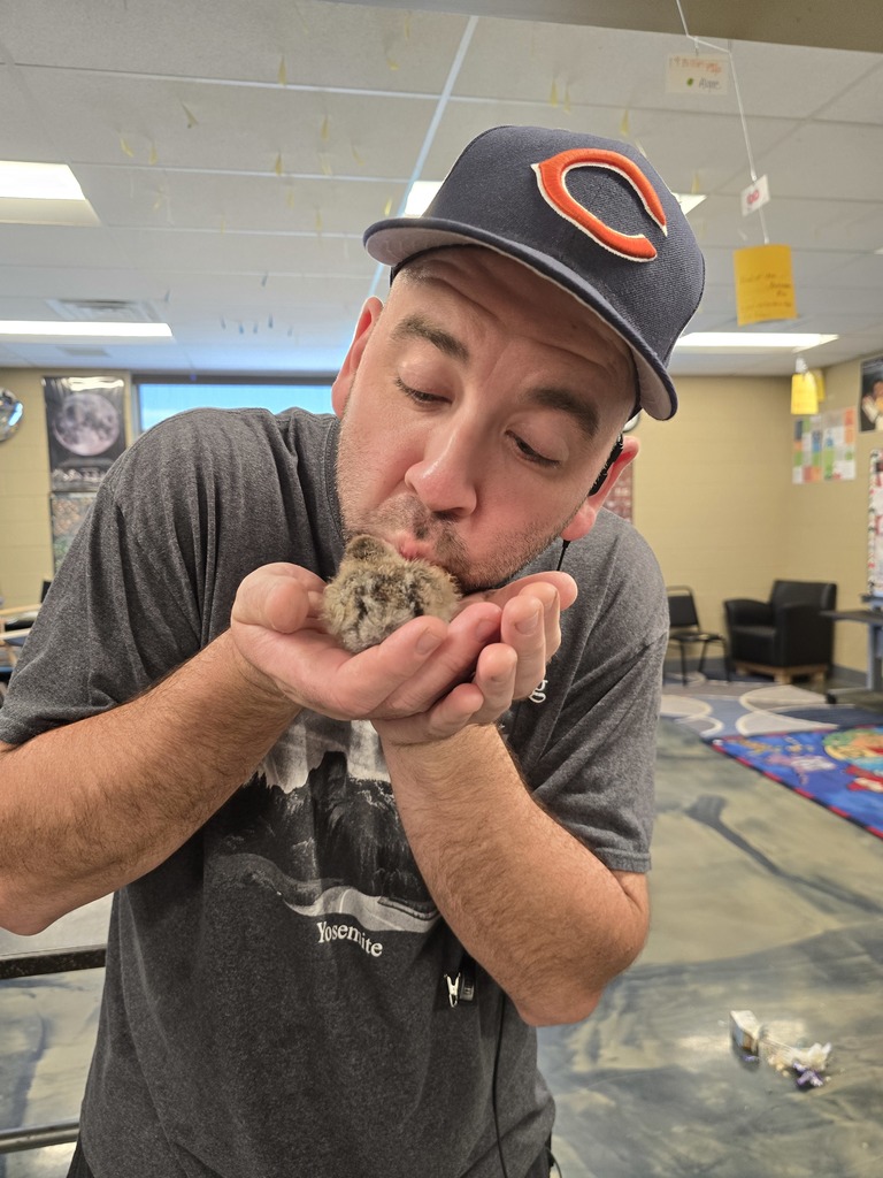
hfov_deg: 58.9
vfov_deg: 73.9
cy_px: 589
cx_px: 442
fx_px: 782
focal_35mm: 23
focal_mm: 6.3
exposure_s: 1/120
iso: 250
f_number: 1.7
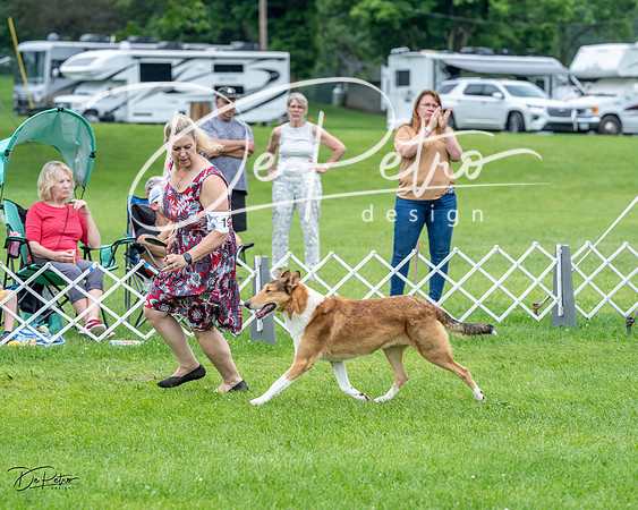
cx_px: 319
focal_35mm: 166
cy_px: 255
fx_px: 3125
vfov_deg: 9.3
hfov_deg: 11.7
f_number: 5
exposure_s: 1/800
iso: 400
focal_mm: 147
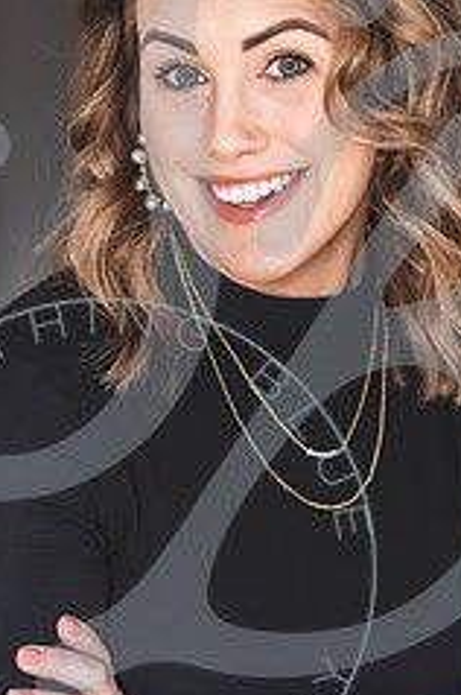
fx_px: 3101
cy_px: 348
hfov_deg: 8.5
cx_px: 236
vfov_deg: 12.8
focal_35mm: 161
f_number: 2.8
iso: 1000
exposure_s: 1/125
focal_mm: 85
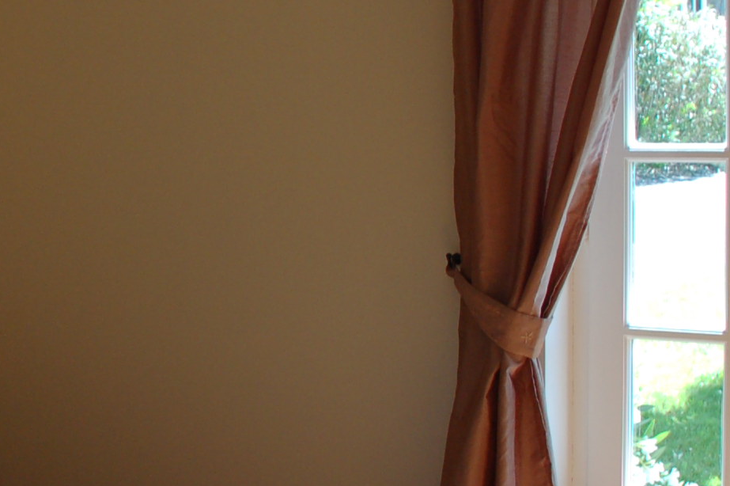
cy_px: 228
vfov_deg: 15.5
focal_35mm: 88
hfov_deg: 22.4
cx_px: 20
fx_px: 1783
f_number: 3.5
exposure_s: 1/250
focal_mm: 18
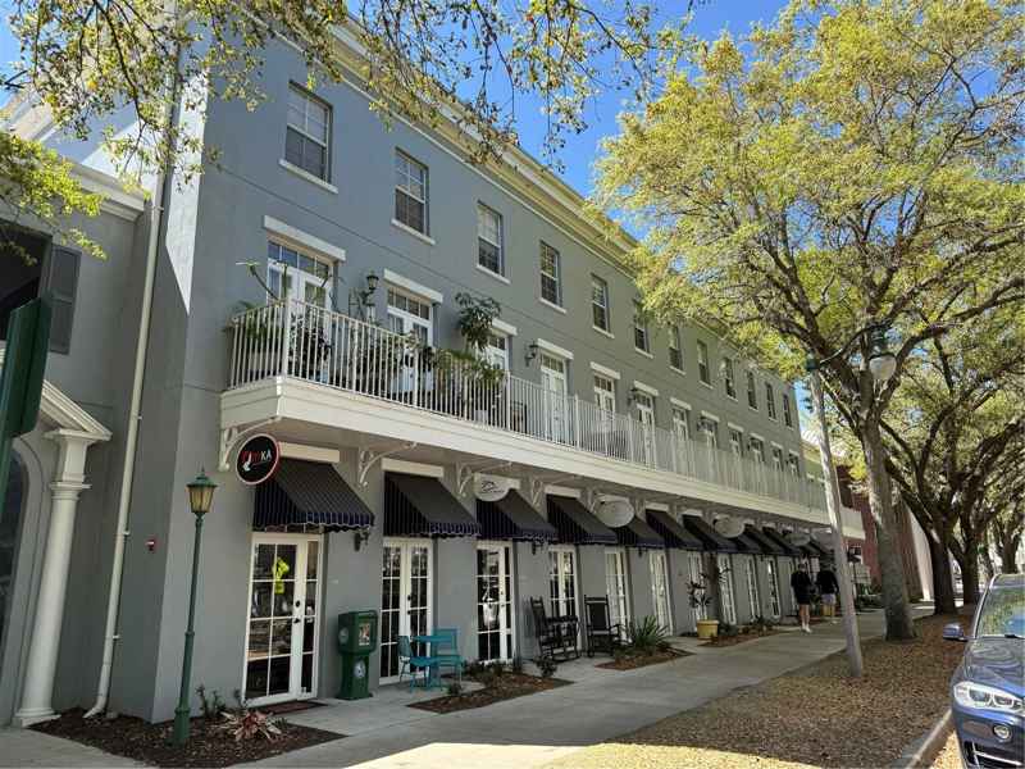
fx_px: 711
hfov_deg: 71.6
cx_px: 512
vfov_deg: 56.8
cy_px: 384
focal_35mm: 24
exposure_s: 1/1060
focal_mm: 6.76
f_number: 1.78
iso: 80
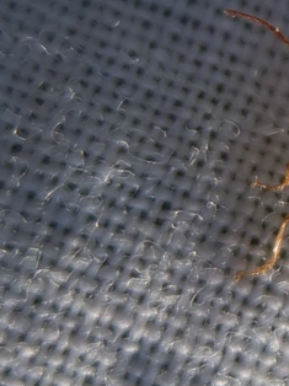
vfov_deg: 36.2
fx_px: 591
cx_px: 330
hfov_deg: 25.2
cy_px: 171
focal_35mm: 53
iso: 50
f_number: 1.8
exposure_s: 1/1667
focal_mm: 5.4
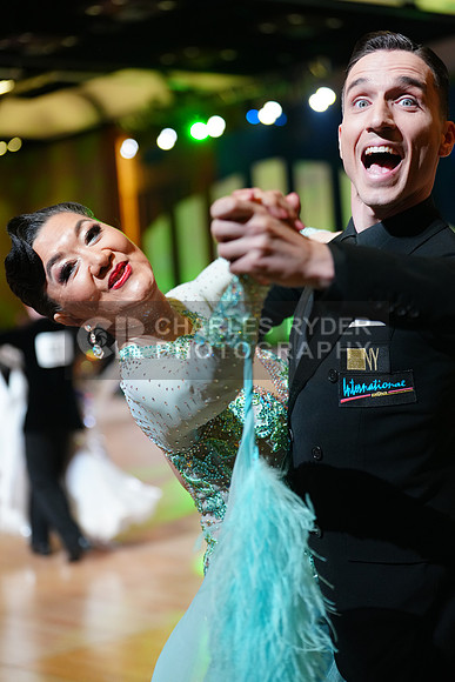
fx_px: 1326
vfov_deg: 28.8
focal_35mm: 70
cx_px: 228
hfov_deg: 19.5
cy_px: 341
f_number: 2.8
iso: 2000
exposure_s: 1/400
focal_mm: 70
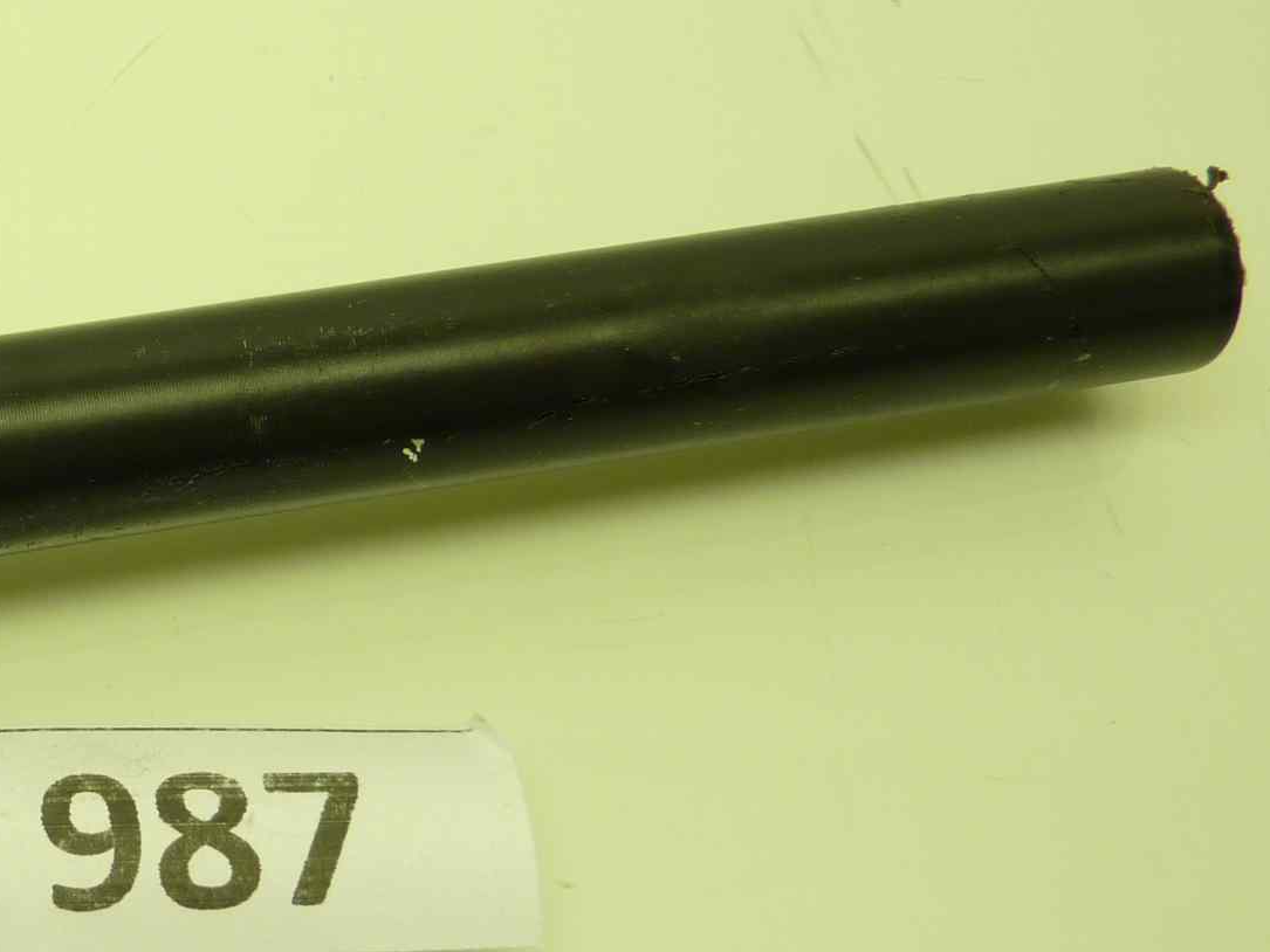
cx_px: -158
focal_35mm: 59
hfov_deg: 29.2
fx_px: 2165
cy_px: 411
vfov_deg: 24.8
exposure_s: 1/30
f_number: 3.3
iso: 80
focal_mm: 4.1
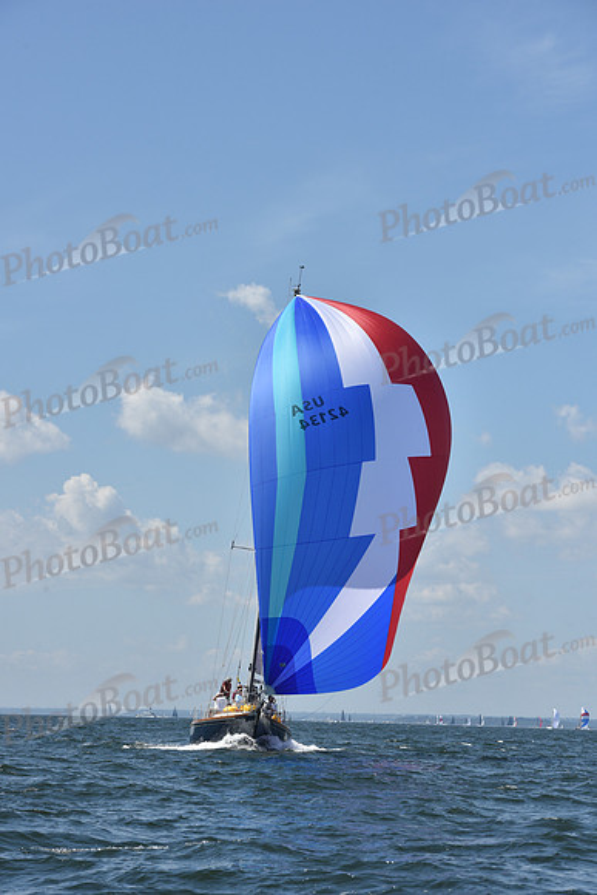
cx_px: 298
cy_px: 448
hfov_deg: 13.0
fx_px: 2610
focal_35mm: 105
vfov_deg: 19.5
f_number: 10
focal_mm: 105
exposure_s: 1/1250
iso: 320
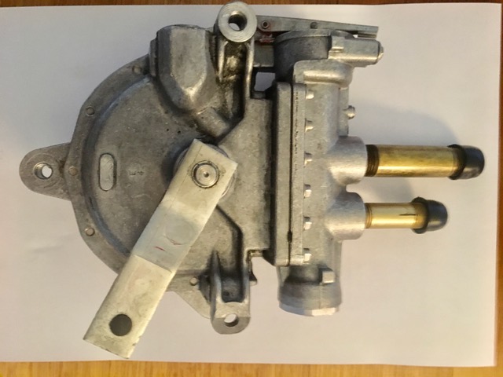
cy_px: 188
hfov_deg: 61.7
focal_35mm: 29
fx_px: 421
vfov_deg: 48.2
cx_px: 252
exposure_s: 1/17
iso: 500
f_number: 2.2
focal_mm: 4.15
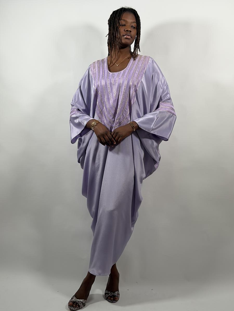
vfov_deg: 39.7
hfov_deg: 30.3
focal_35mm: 48
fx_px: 433
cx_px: 117
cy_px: 156
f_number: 1.78
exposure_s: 1/100
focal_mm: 6.76
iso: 50
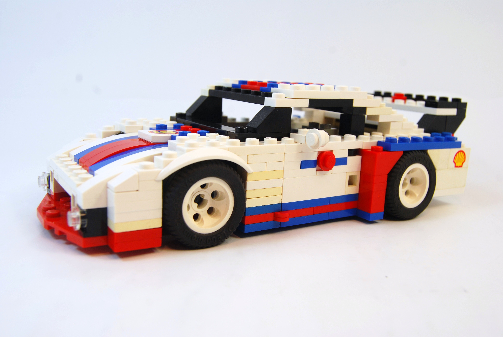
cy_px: 168
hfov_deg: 53.1
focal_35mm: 36
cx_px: 252
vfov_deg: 37.0
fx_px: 504
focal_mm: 24
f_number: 8
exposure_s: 1/80
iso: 100
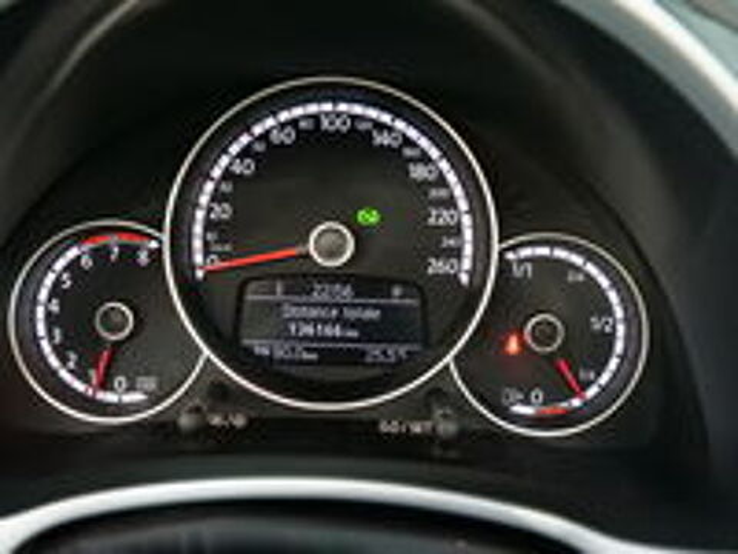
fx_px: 853
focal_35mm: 40
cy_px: 277
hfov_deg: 46.8
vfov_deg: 36.0
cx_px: 369
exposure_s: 1/50
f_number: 3.3
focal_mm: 20
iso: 3200
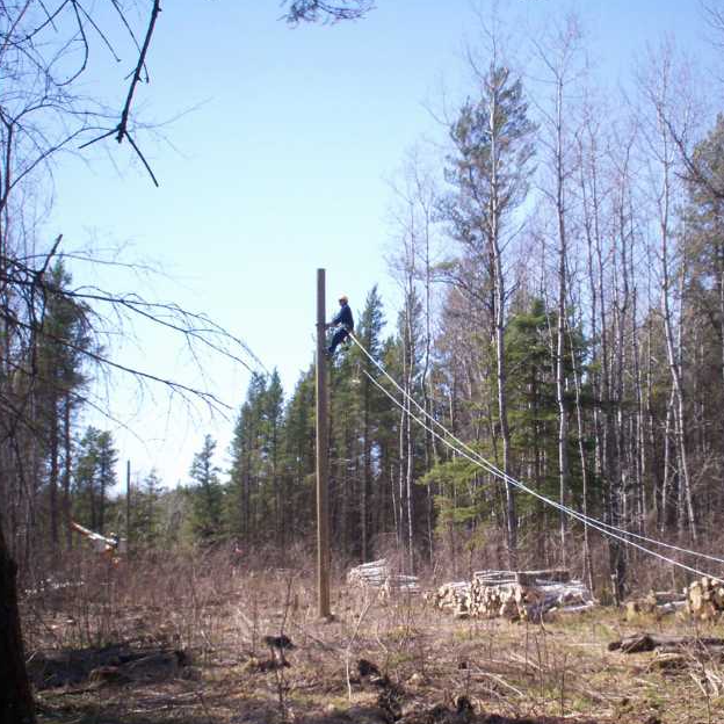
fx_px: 1207
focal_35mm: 51
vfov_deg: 33.3
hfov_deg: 33.3
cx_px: 439
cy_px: 428
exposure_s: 1/343
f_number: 4.5
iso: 100
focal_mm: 6
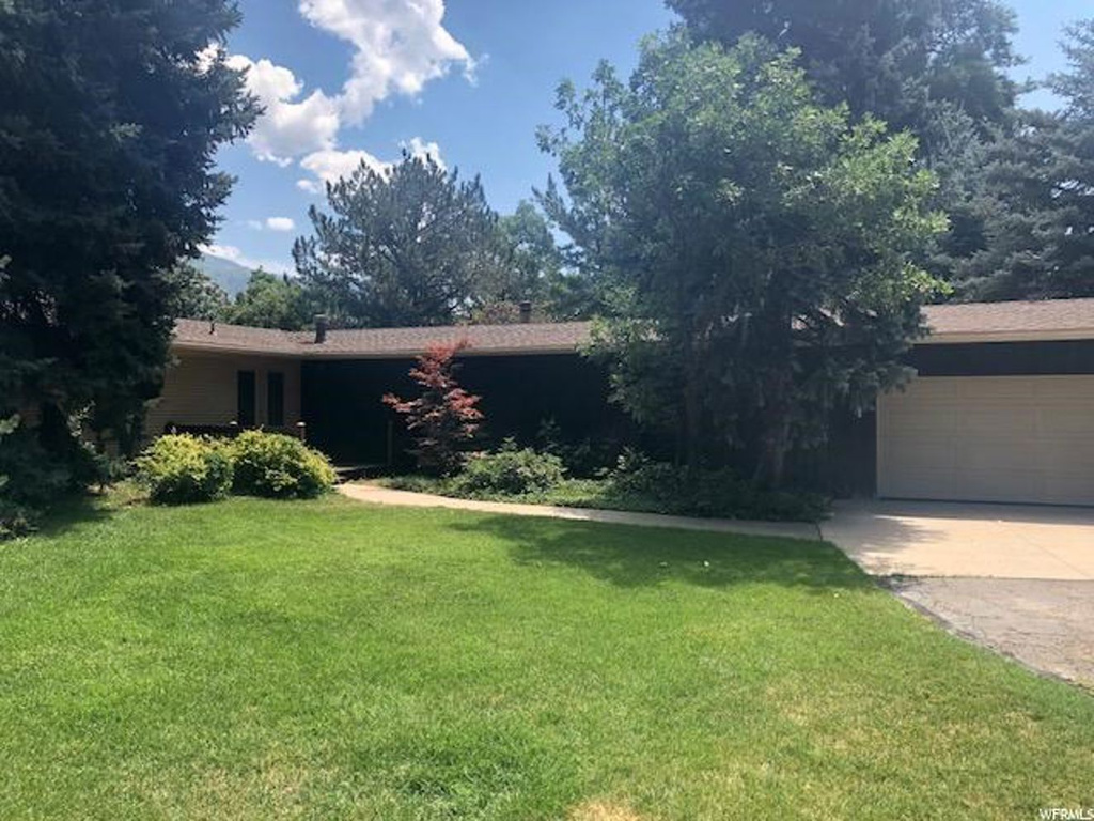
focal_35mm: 28
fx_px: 885
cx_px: 547
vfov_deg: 49.7
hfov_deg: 63.4
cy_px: 410
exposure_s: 1/899
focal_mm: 3.99
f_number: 1.8
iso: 20
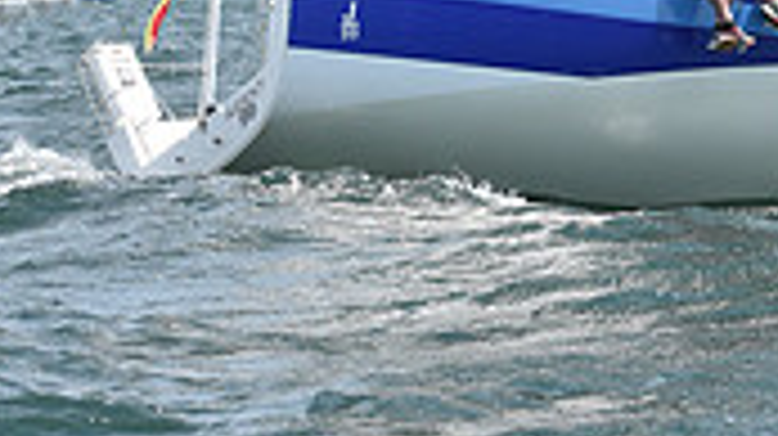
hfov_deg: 8.7
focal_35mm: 246
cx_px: 663
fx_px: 5071
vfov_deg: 4.7
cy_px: -791
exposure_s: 1/1250
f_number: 6.3
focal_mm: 70
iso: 250
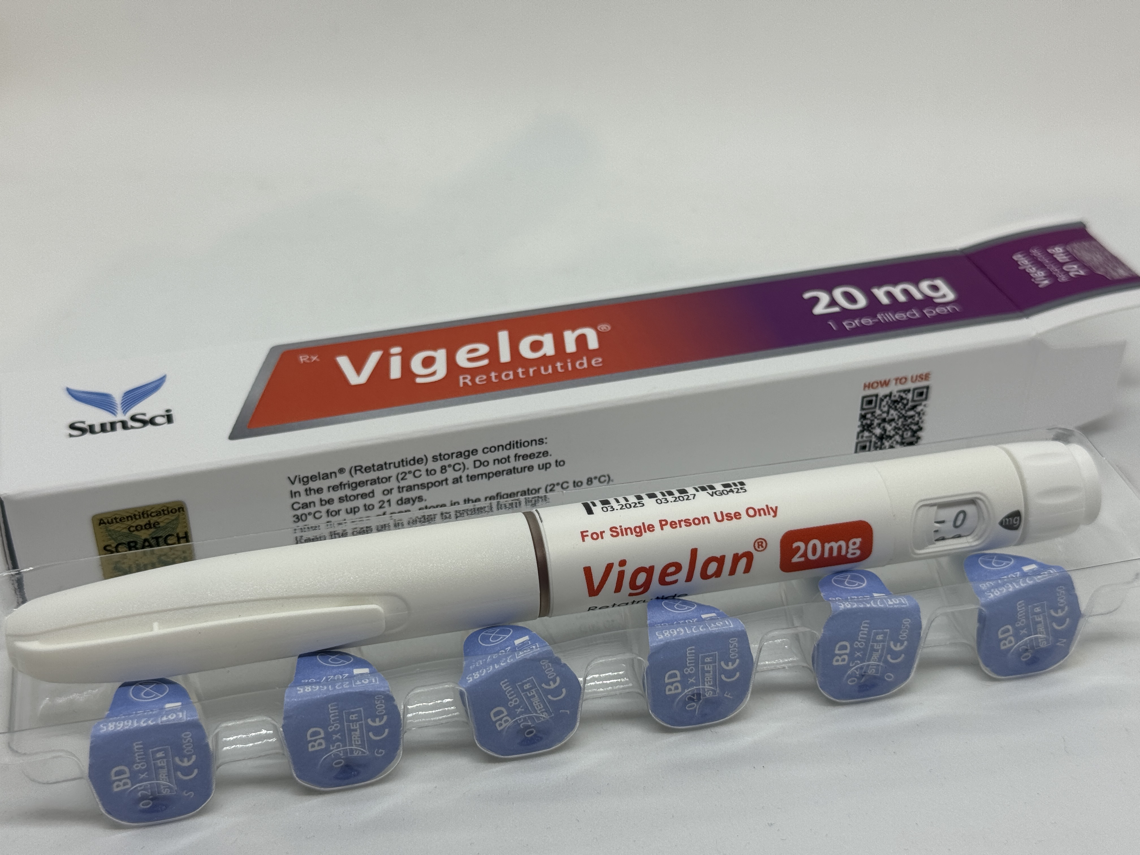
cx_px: 570
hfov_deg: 39.7
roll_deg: -0.2
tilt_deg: -35.7
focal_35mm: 48
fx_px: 1581
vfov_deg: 30.3
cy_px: 428
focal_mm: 6.76
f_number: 1.78
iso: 64
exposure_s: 1/404
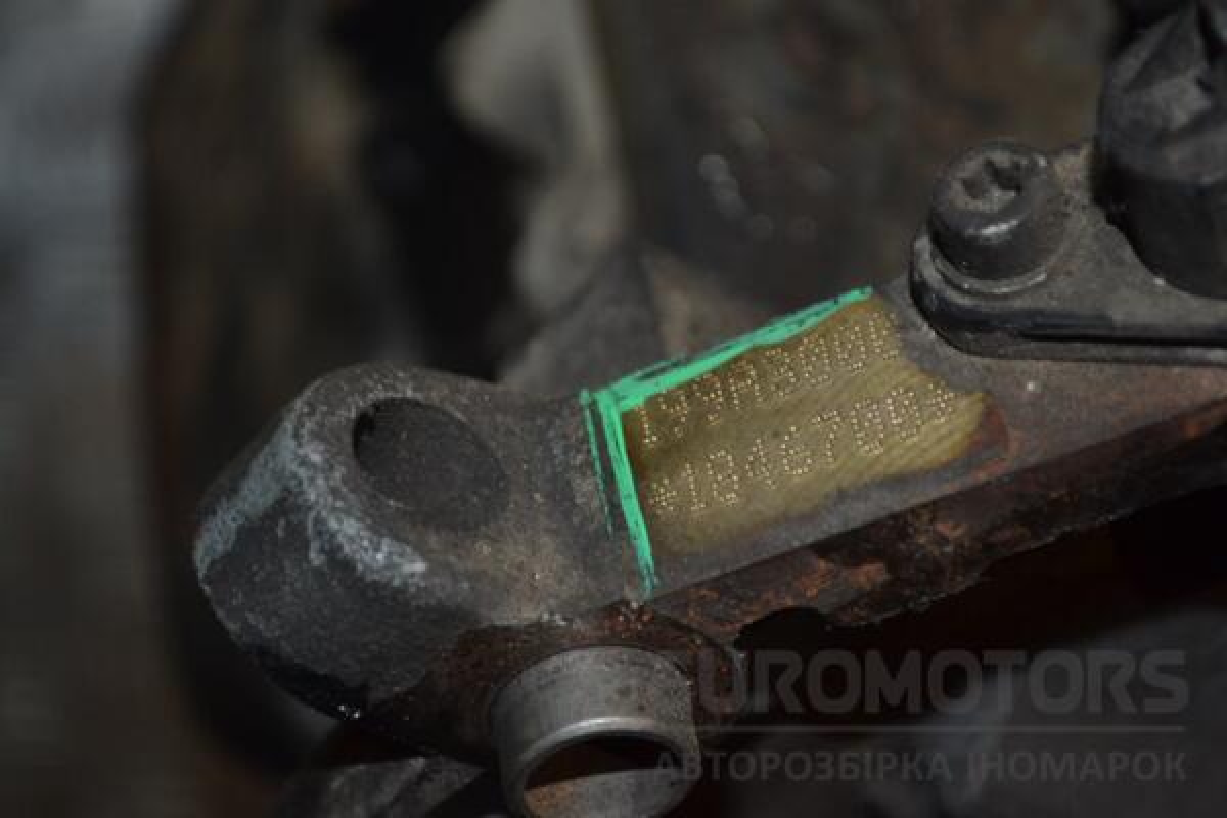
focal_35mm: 82
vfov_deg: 16.6
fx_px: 2812
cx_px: 614
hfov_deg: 24.6
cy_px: 409
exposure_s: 1/60
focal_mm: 55
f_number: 7.1
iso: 900
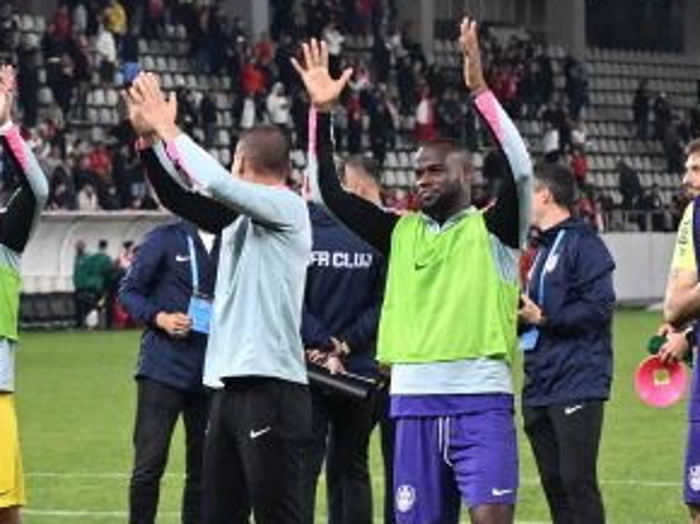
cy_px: 333
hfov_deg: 9.2
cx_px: 273
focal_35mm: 215
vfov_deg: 6.9
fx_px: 4344
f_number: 4
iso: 4000
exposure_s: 1/1600
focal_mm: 54
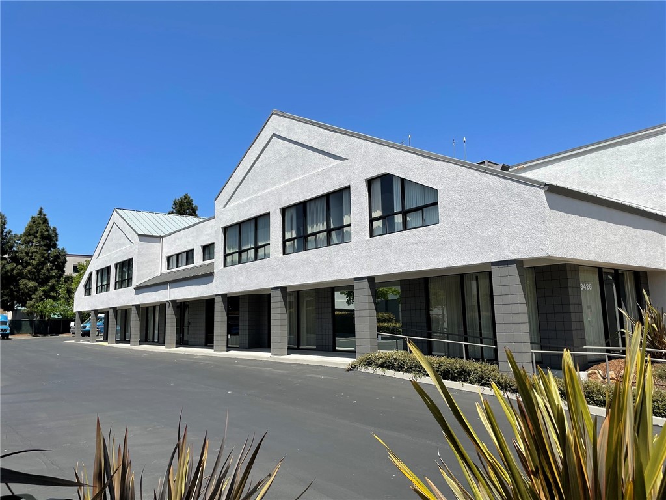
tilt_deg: +8.7
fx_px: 500
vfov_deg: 53.1
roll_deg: +1.4
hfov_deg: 67.3
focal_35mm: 26
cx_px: 333
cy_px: 250
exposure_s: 1/3731
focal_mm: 4.2
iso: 32
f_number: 1.6
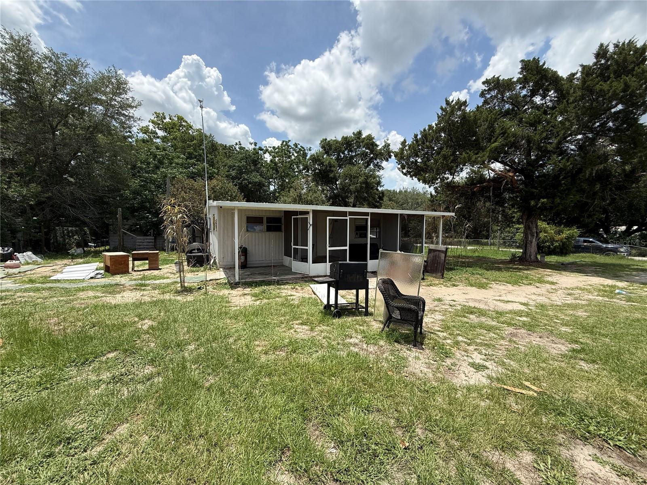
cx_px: 324
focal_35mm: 14
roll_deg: -2.0
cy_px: 242
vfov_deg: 85.7
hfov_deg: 102.1
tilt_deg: +0.8
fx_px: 262
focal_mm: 2.22
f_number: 2.2
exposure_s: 1/1656
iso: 50
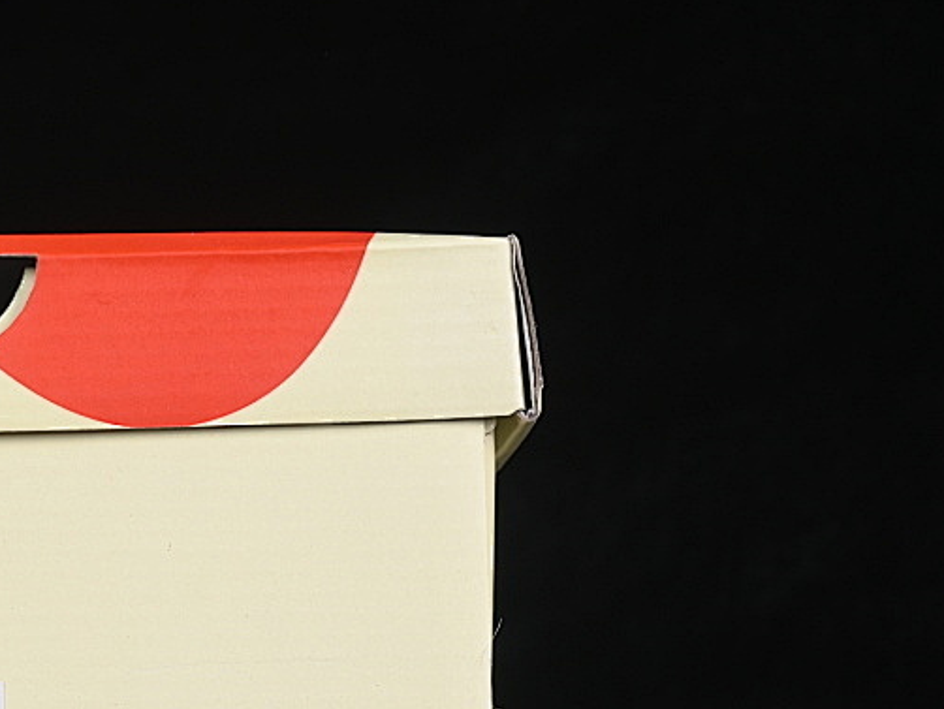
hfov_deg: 12.5
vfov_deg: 9.6
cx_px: -58
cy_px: 425
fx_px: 4229
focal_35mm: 155
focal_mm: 50
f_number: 8
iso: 160
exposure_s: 1/80
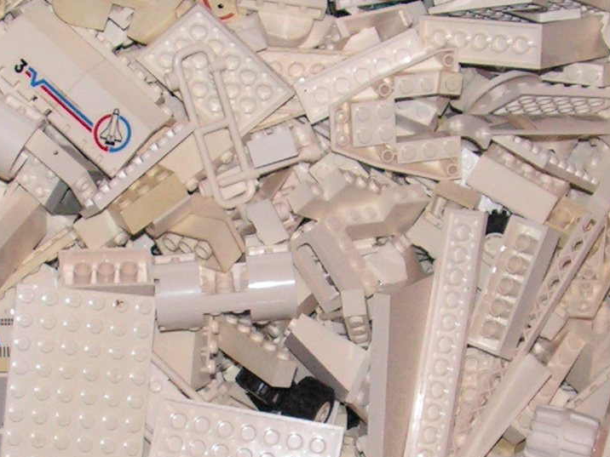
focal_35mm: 103
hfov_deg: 19.1
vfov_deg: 14.3
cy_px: 368
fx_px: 1815
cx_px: 250
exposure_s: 1/40
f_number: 3.2
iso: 200
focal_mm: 6
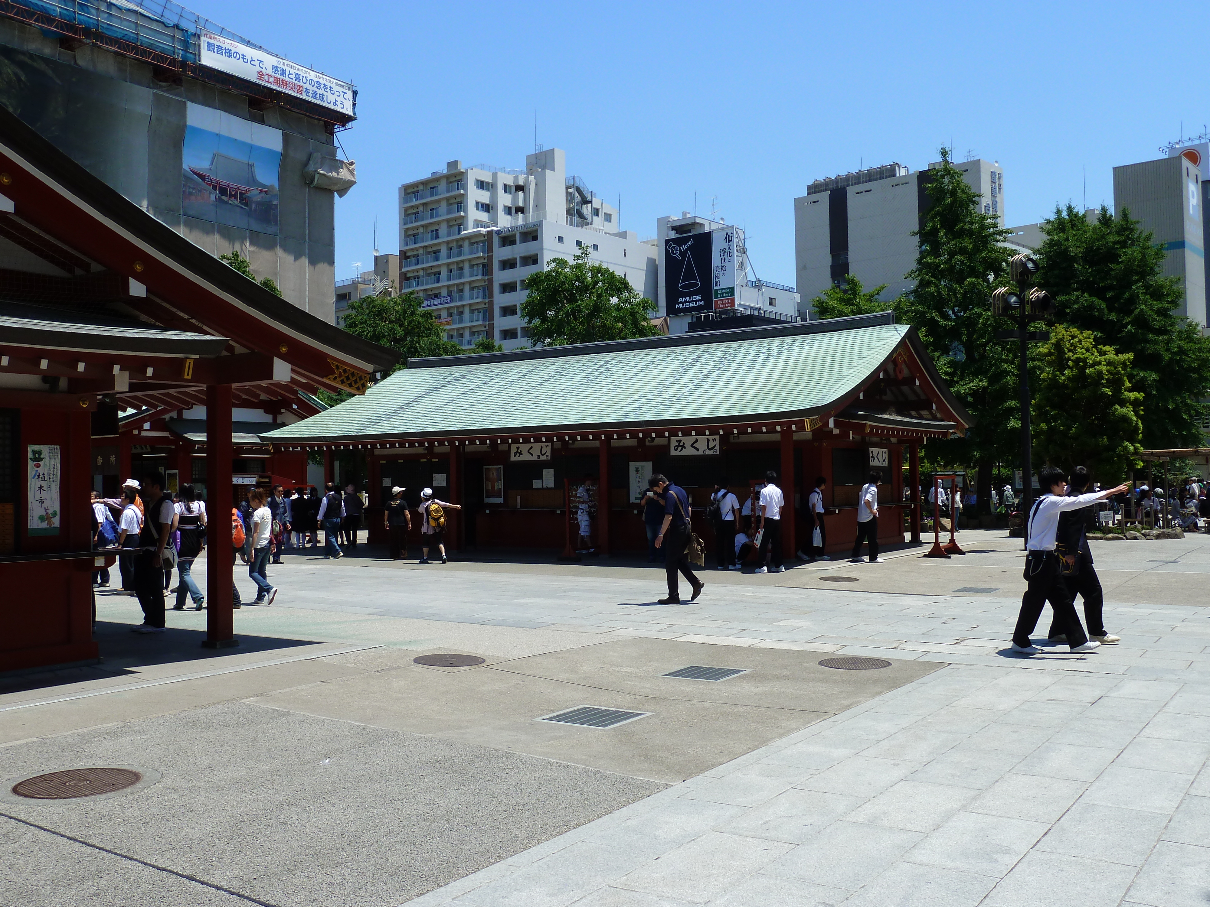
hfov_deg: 56.8
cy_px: 454
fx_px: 1119
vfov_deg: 44.2
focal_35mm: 32
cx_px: 605
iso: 80
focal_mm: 5.3
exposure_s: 1/500
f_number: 4.5
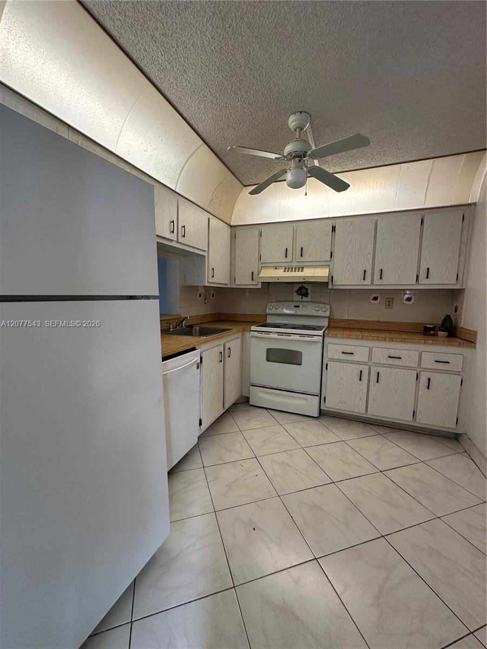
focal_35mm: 14
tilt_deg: -5.5
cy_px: 324
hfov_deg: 85.7
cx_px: 244
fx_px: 263
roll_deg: -1.8
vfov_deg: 102.1
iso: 250
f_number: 2.2
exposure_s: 1/120
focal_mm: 2.22
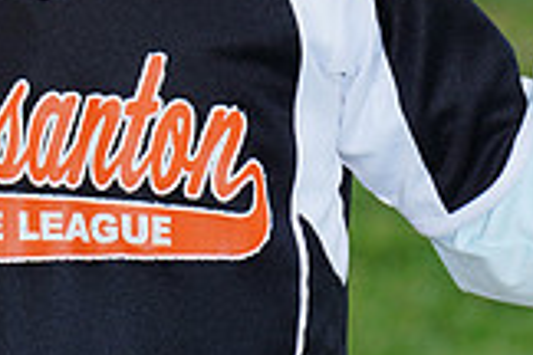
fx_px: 10630
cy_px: -228
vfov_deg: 1.9
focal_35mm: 718
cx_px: 86
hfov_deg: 2.9
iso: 200
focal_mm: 200
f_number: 8
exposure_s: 1/200
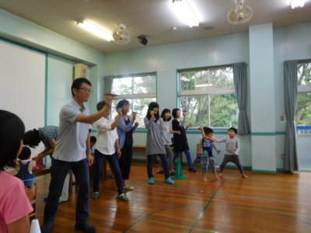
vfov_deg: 54.9
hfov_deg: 69.4
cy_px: 116
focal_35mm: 25
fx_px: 225
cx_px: 156
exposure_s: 1/30
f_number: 3.4
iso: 160
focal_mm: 4.5
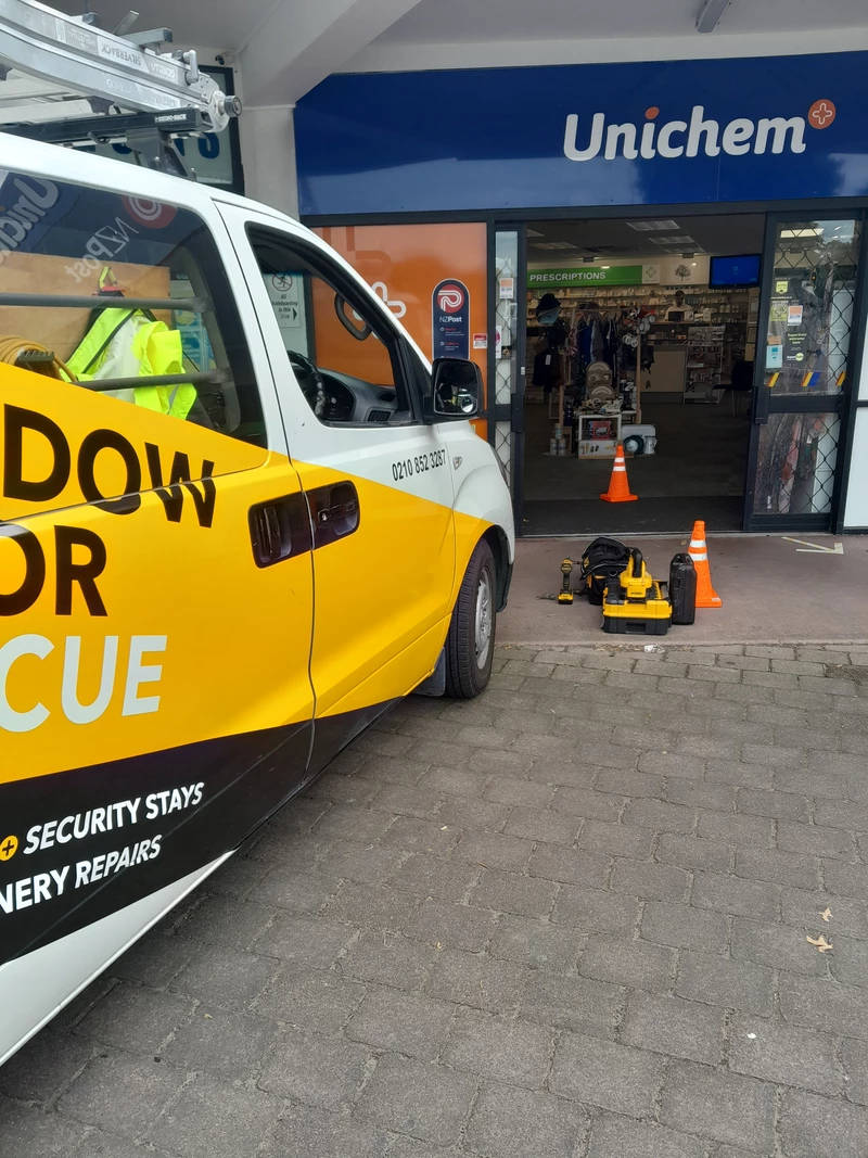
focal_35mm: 27
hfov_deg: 51.3
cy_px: 579
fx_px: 903
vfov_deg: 65.3
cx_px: 434
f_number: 1.8
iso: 40
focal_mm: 4
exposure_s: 1/181
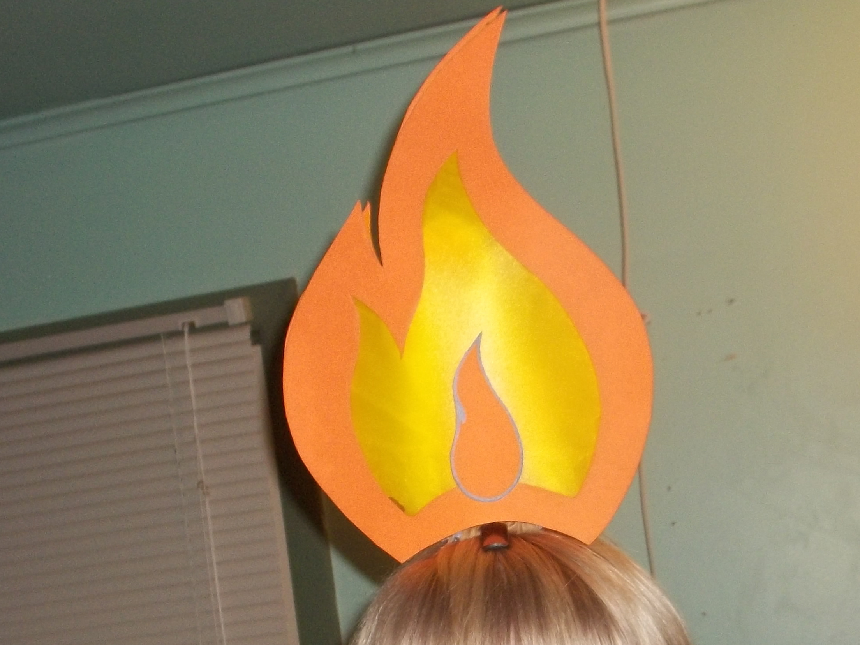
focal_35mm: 33
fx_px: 820
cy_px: 322
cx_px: 430
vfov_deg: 42.9
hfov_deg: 55.4
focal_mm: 5.9
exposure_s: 1/30
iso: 160
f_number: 3.3
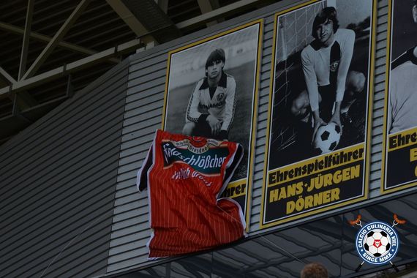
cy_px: 139
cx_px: 208
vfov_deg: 9.1
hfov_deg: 13.7
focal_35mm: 150
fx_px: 1737
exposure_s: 1/250
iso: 640
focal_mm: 100
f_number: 11
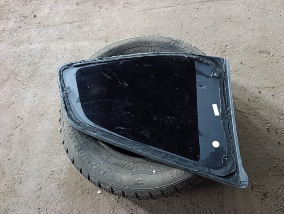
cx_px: 142
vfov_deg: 59.0
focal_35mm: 23
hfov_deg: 73.8
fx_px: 189
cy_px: 107
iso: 8000
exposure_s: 1/20
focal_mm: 6.14
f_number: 1.6
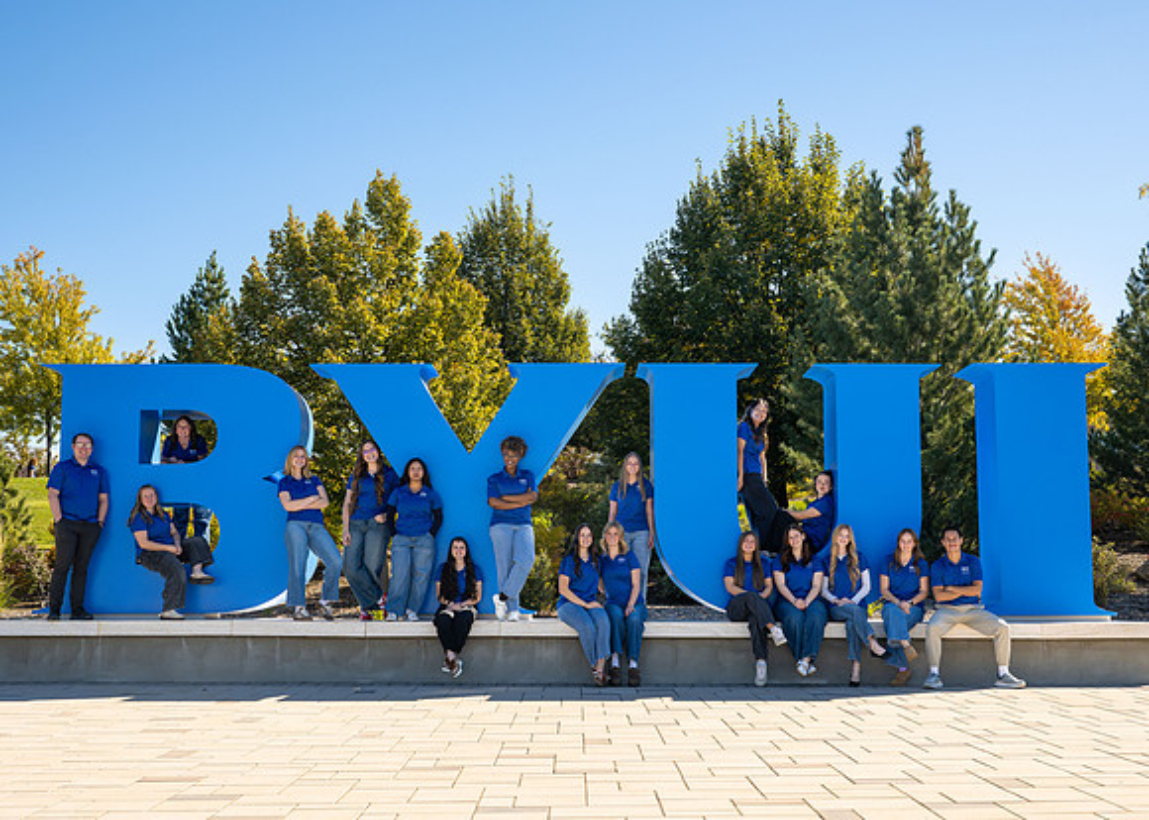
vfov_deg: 30.8
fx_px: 1490
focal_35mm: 46
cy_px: 432
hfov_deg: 42.2
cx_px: 548
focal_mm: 37
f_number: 9
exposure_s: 1/640
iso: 320
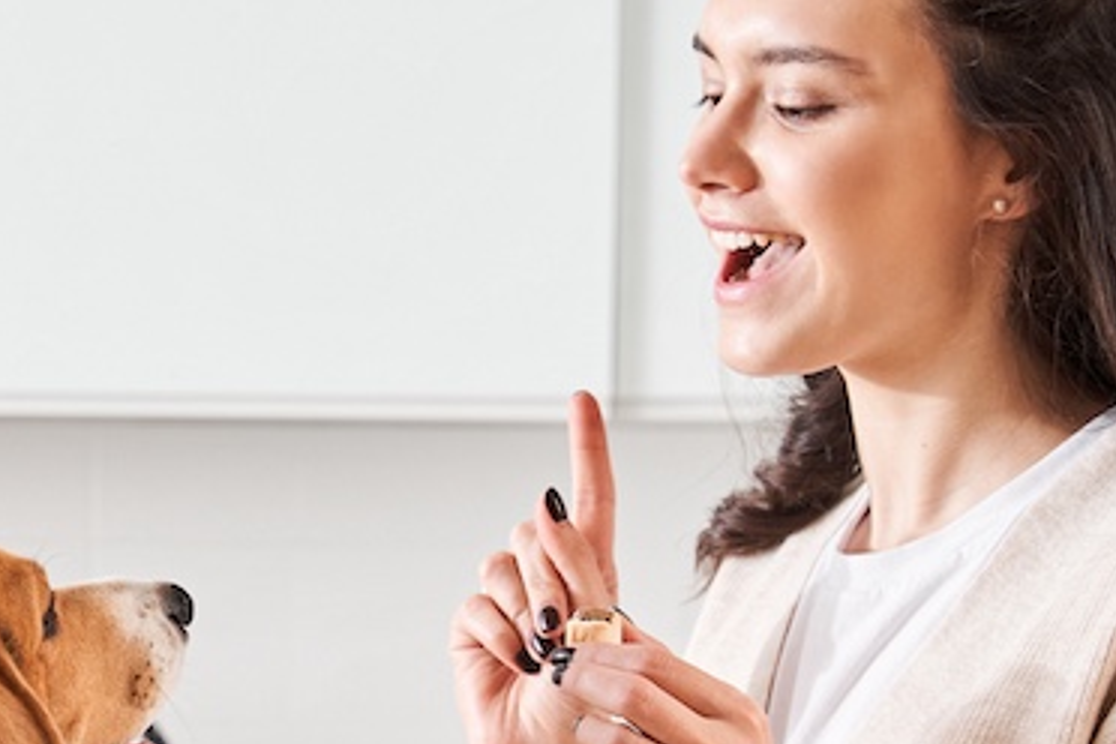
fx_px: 3999
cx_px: 6
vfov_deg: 10.6
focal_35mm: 129
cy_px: 666
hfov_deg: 15.6
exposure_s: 1/200
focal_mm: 40
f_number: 4
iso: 500
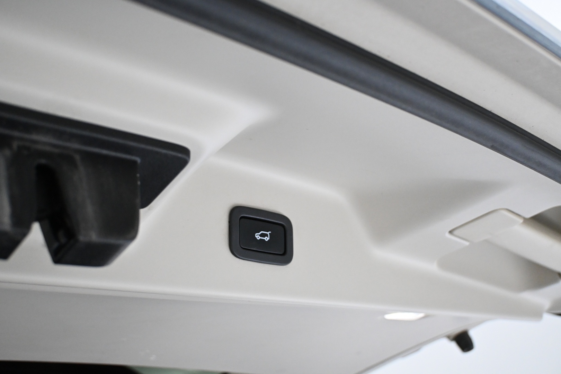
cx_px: 280
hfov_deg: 43.0
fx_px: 713
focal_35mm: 46
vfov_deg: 29.4
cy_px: 187
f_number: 4.8
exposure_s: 1/125
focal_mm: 30.5
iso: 3200
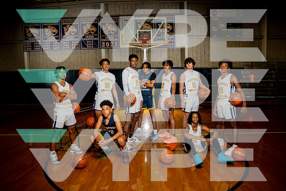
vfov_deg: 53.2
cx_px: 143
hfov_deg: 73.7
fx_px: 191
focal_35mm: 24
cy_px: 96
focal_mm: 24
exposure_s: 1/250
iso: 800
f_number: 8
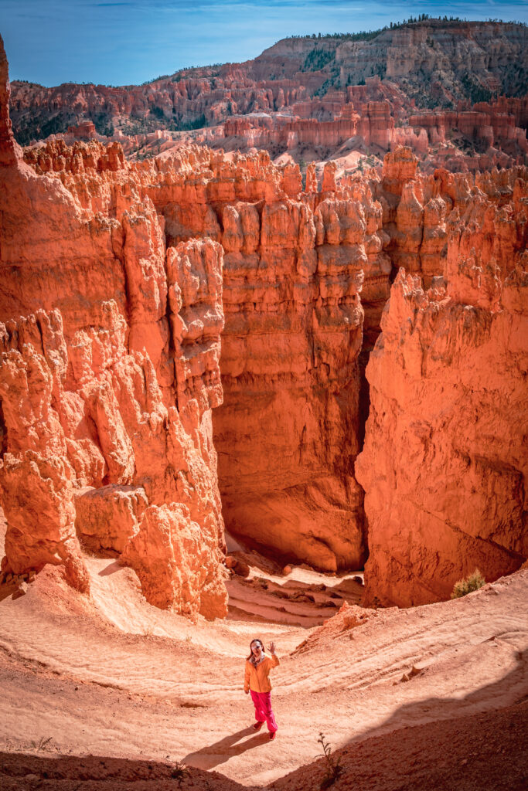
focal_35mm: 36
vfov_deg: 53.1
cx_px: 264
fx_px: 792
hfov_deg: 36.9
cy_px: 396
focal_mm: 24
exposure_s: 1/320
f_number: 8
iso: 125
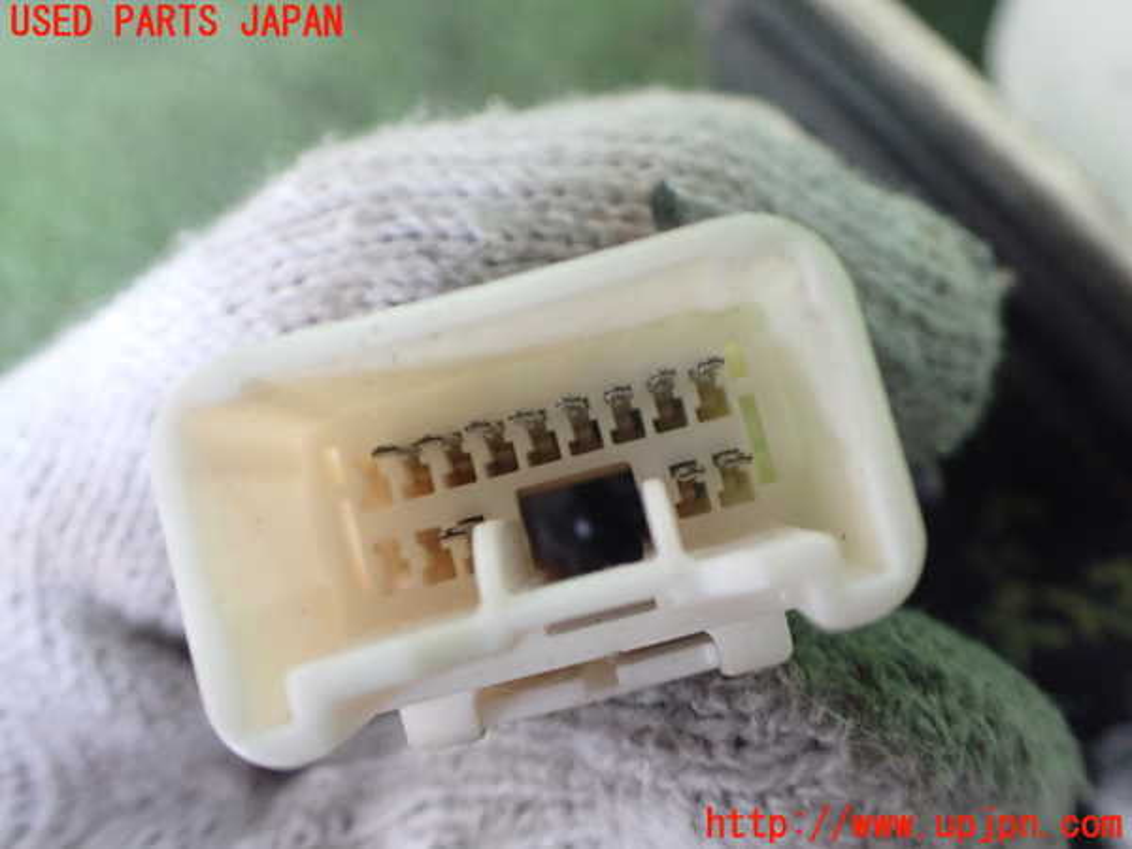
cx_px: 566
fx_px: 981
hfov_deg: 60.0
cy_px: 424
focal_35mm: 30
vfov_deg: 46.8
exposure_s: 1/60
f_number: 2.3
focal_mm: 5.4
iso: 800
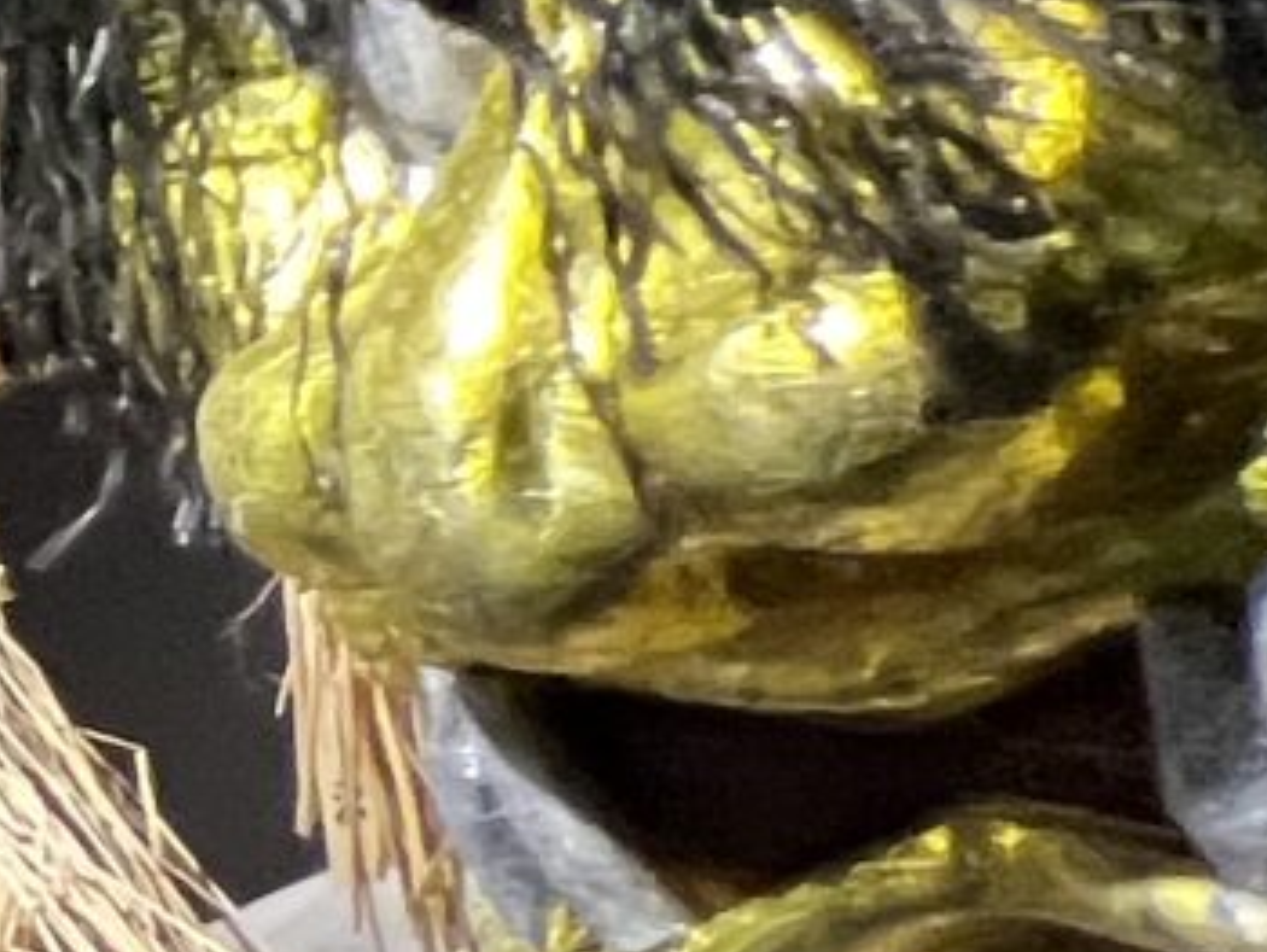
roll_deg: +9.2
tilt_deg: +11.9
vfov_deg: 15.6
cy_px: 594
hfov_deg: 9.1
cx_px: -3341
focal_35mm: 95
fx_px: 3480
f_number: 1.8
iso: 250
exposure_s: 1/50
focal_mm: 1.57
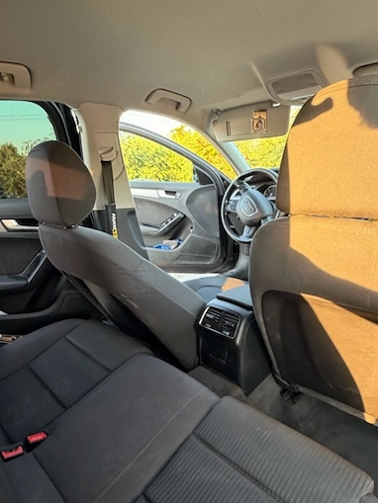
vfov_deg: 75.8
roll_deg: +4.1
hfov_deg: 61.1
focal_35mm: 22
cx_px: 200
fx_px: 320
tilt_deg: -20.7
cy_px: 293
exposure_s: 1/78
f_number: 2.2
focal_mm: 2.22
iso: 320
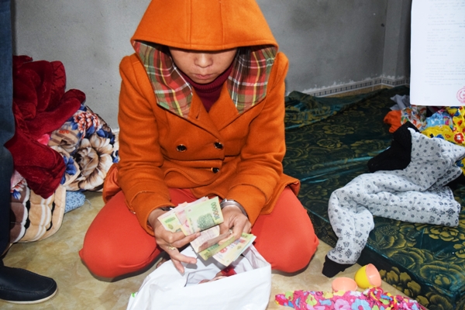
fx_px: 504
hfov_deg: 49.6
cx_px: 232
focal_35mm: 39
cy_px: 155
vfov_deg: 34.2
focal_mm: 26
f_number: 4
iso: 2500
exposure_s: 1/60
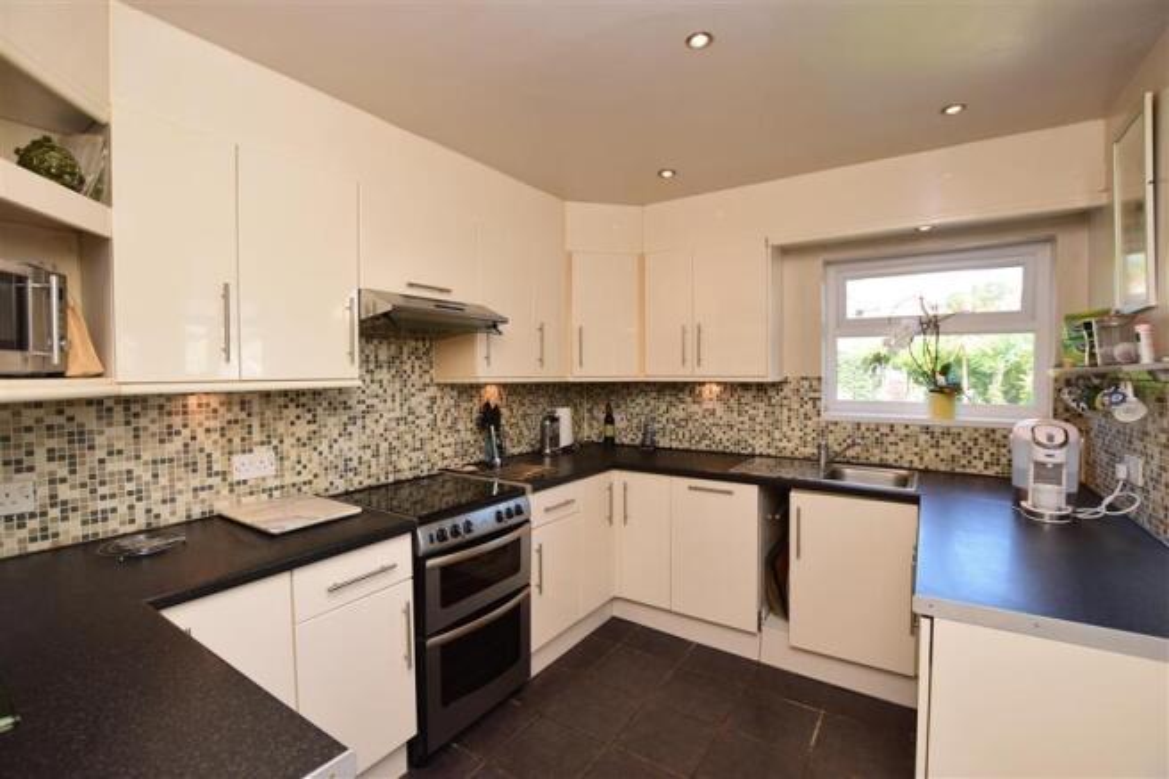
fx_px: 487
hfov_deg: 100.4
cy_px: 390
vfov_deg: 77.3
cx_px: 584
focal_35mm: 15
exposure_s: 1/80
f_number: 5
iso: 200
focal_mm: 10
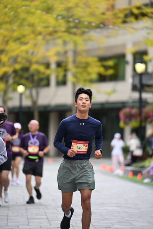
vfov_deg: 10.3
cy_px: 114
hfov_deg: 6.9
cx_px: 76
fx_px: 1274
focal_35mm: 200
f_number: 2.8
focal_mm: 200
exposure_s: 1/2000
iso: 640
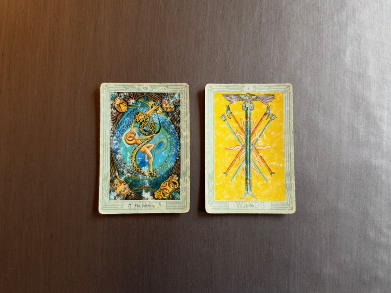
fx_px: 271
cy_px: 146
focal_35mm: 24
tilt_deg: -86.1
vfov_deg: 56.8
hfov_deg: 71.6
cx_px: 196
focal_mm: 6.93
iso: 250
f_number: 1.48
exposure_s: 1/60
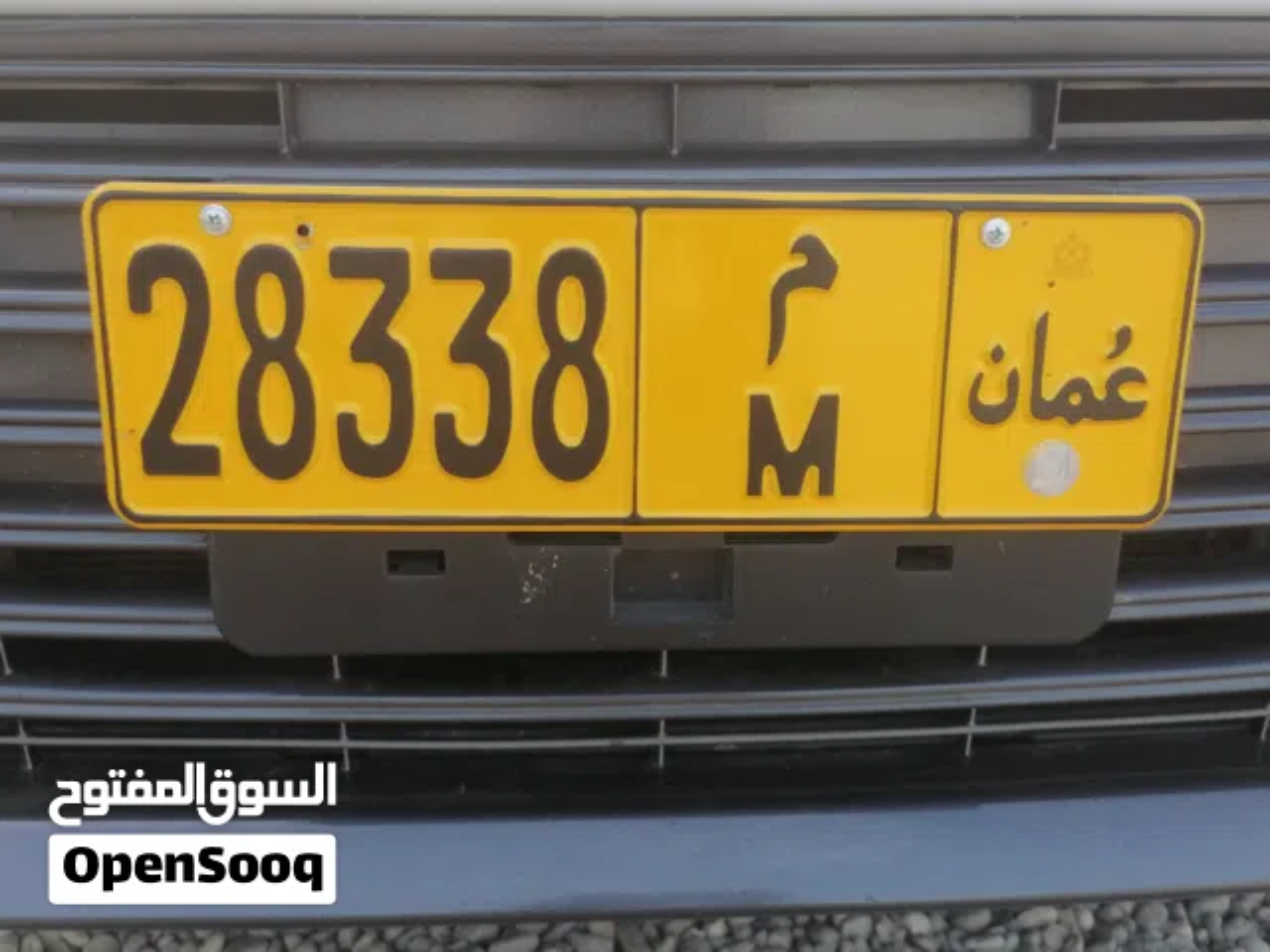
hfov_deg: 54.0
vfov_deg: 41.8
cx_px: 635
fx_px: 1247
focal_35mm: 34
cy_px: 476
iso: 50
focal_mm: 5.3
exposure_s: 1/100
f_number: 1.8
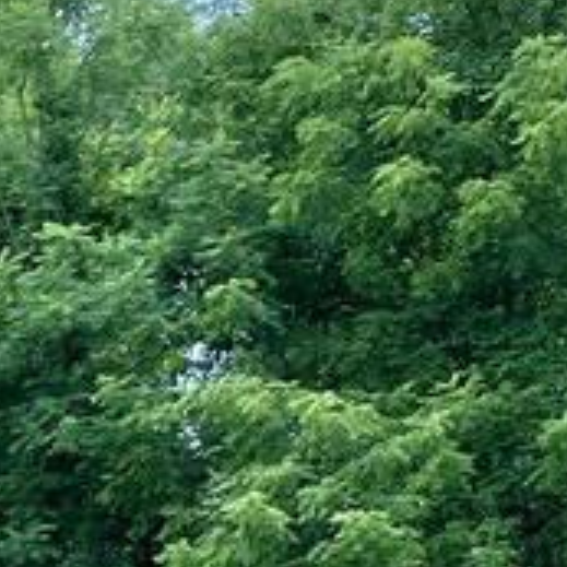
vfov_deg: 9.5
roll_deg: +2.3
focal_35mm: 170
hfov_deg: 9.1
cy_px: 1167
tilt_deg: -5.8
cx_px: -865
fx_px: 3150
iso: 32
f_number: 1.8
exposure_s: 1/390
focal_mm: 4.25
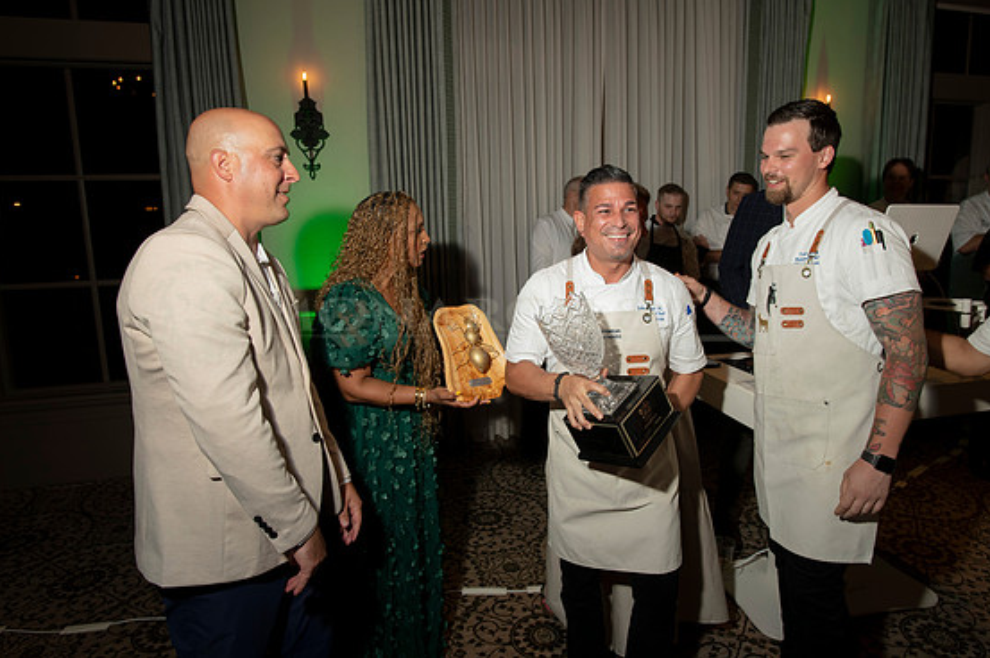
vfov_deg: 59.4
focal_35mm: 21
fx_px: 577
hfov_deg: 81.2
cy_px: 314
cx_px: 514
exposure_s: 1/100
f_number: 8
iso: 400
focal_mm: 20
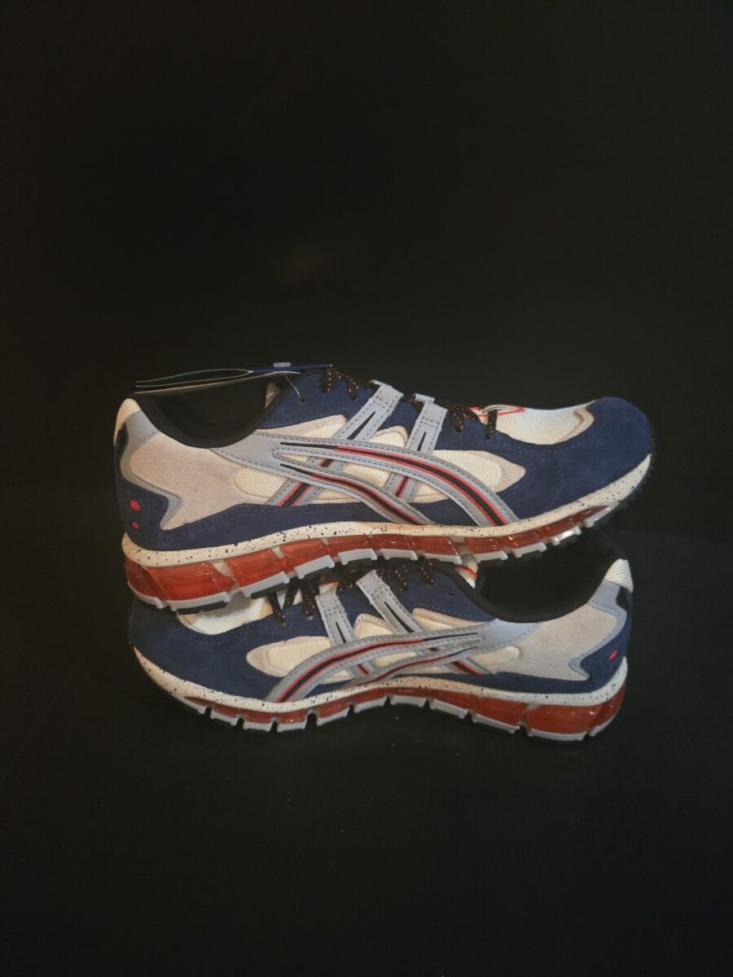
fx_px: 649
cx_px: 366
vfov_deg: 73.9
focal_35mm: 23
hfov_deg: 58.9
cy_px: 488
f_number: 1.8
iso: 1600
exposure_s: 1/30
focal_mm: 5.4
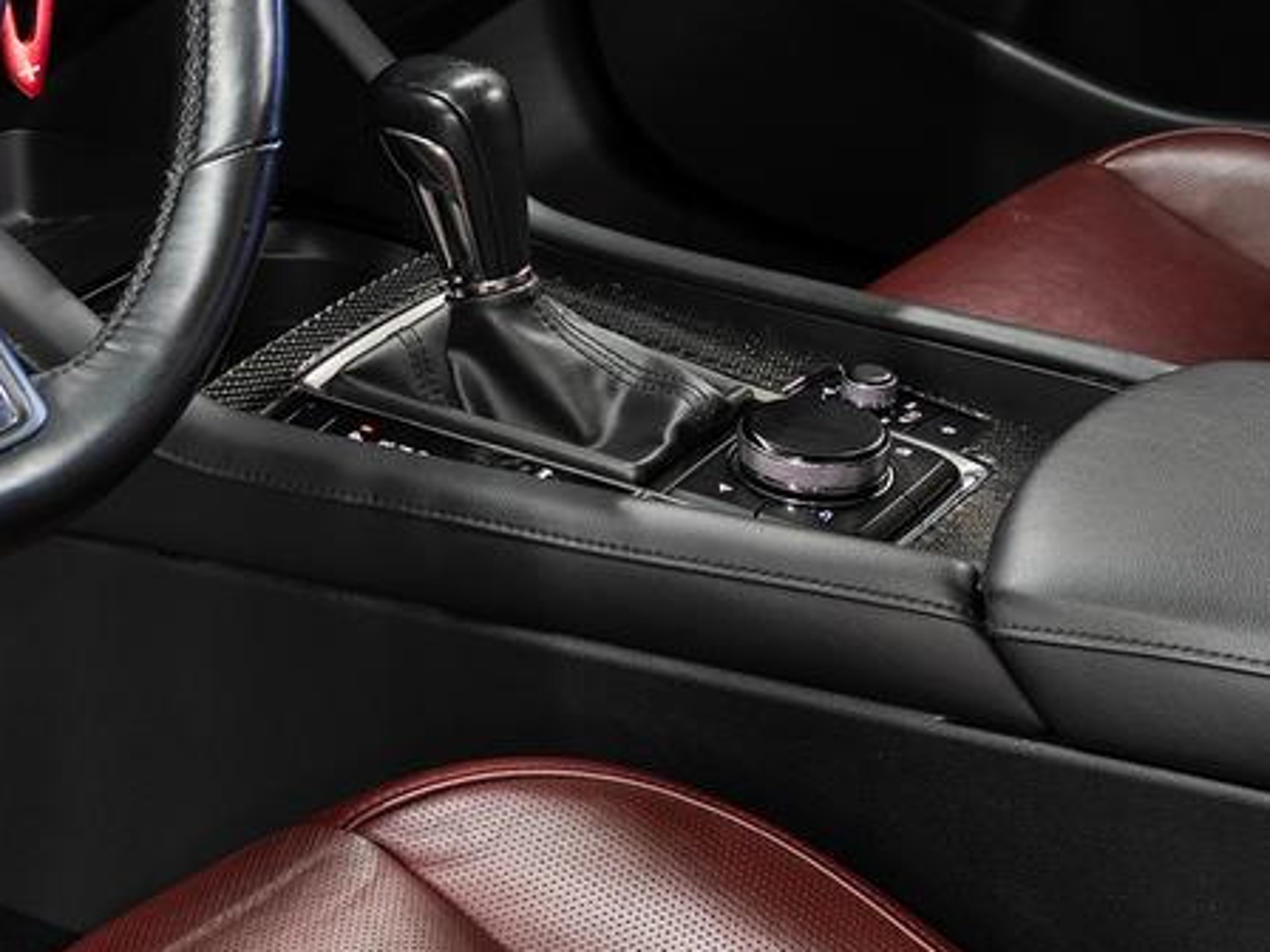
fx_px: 3559
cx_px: 198
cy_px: 147
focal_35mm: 97
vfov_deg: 15.1
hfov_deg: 19.9
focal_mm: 31.4
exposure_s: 1/1.25
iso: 100
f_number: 5.6
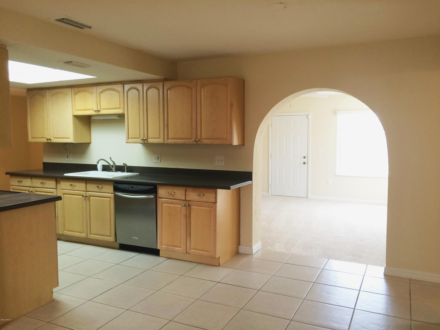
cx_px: 220
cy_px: 165
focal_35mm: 29
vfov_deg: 48.2
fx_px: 369
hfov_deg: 61.7
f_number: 2.2
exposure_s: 1/30
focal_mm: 4.15
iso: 32
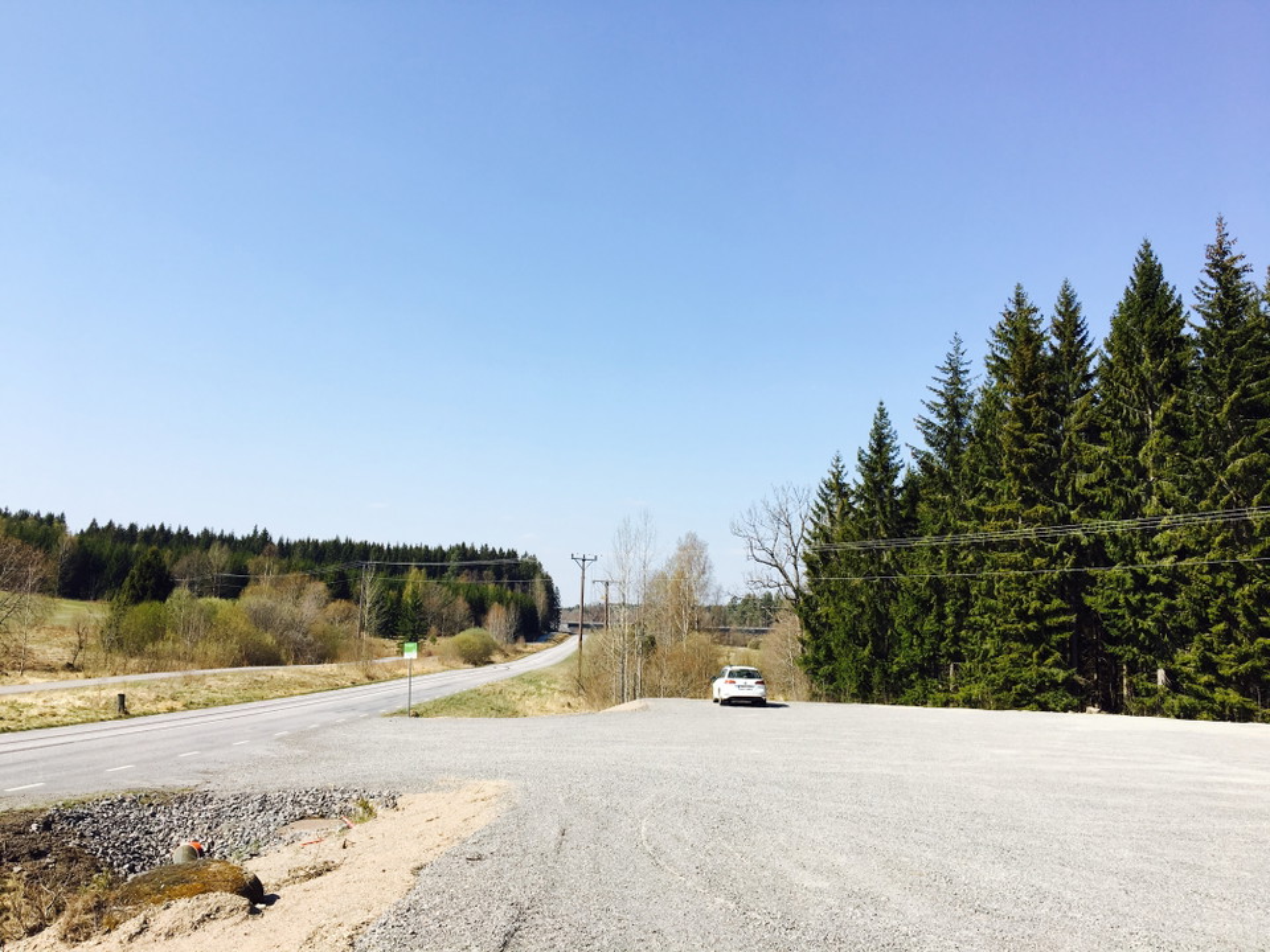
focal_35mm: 29
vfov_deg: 48.2
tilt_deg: +8.3
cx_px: 635
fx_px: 1064
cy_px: 476
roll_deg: -0.9
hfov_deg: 61.7
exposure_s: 1/1672
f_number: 2.2
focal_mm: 4.15
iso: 25
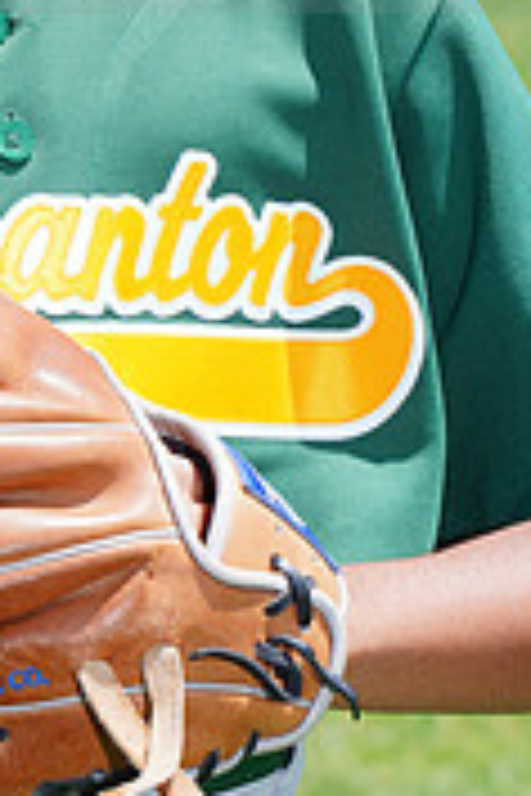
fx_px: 11150
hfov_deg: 2.7
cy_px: -130
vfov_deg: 4.1
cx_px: -20
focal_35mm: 504
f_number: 10
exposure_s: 1/200
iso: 200
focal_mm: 154
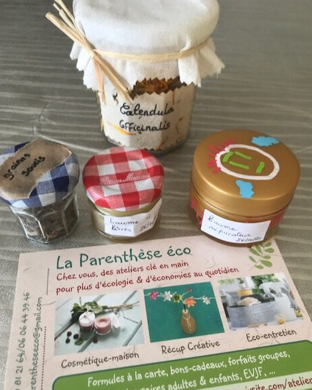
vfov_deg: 58.8
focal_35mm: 30
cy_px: 203
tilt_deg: -48.2
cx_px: 157
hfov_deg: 48.5
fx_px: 346
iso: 50
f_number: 1.8
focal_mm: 3.99
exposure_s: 1/33
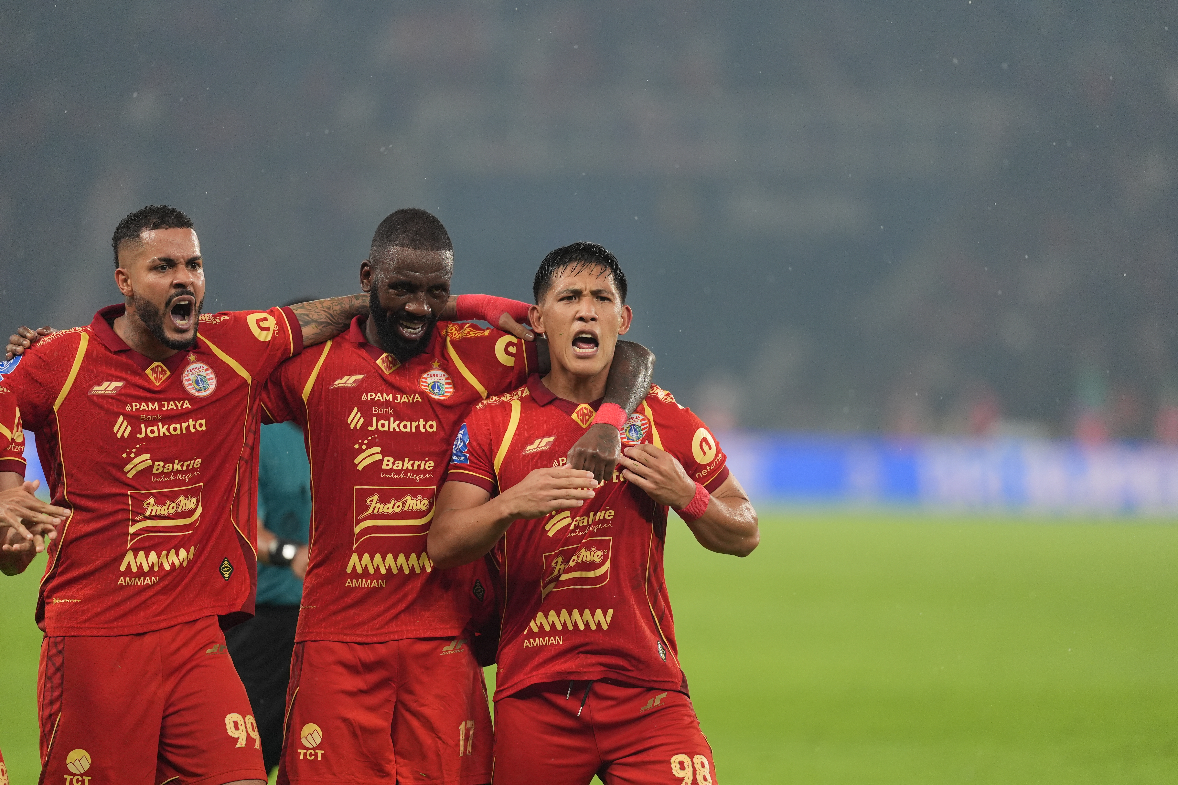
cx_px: 589
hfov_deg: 6.9
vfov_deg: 4.6
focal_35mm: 300
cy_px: 392
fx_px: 9816
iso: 2000
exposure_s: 1/2000
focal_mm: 300
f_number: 2.8
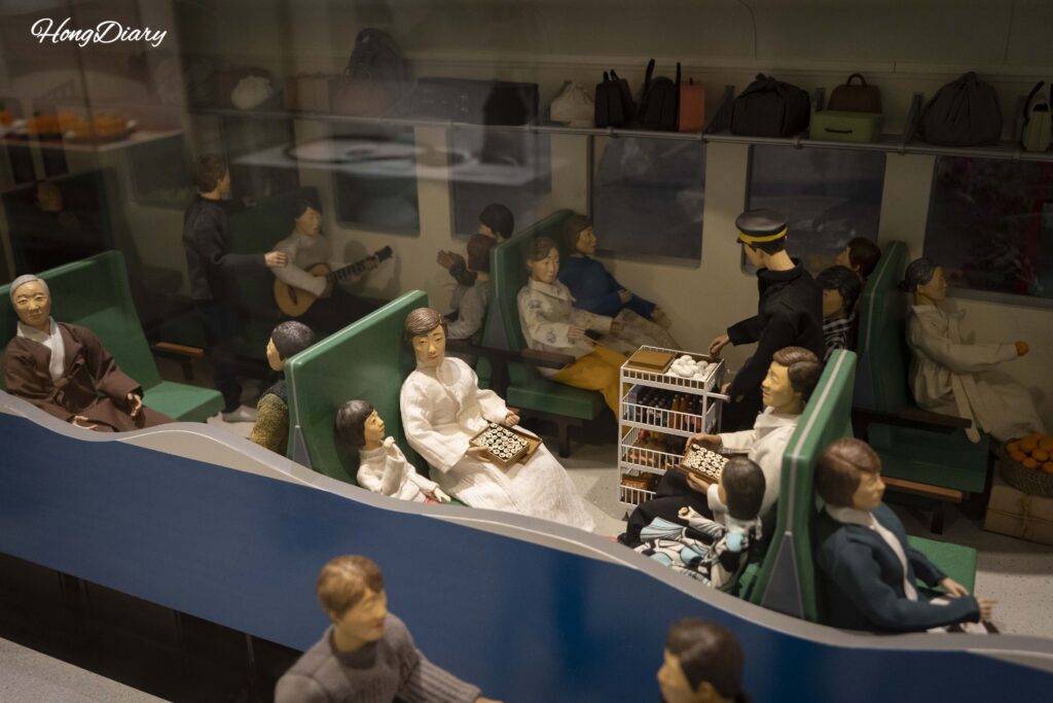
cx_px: 526
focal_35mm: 34
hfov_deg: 55.8
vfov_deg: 38.9
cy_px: 352
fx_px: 995
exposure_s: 1/160
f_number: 4.5
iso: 5000
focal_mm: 34
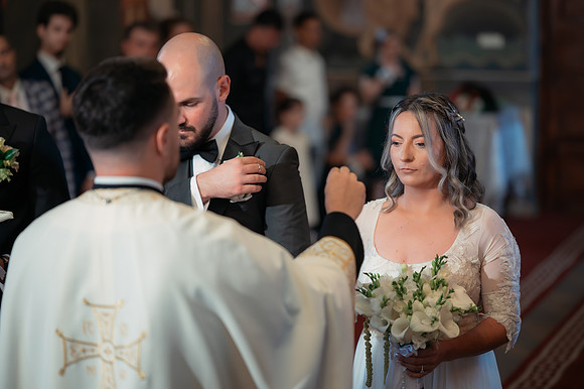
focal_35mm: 85
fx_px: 1378
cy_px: 194
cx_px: 292
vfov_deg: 16.1
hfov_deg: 23.9
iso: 1600
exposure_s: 1/200
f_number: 1.8
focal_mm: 85
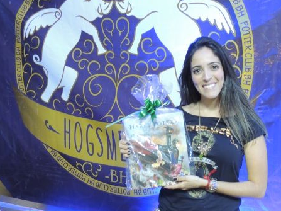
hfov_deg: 43.6
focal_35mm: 43
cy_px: 142
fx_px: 349
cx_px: 174
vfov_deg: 33.3
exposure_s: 1/10
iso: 400
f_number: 3
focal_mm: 4.3
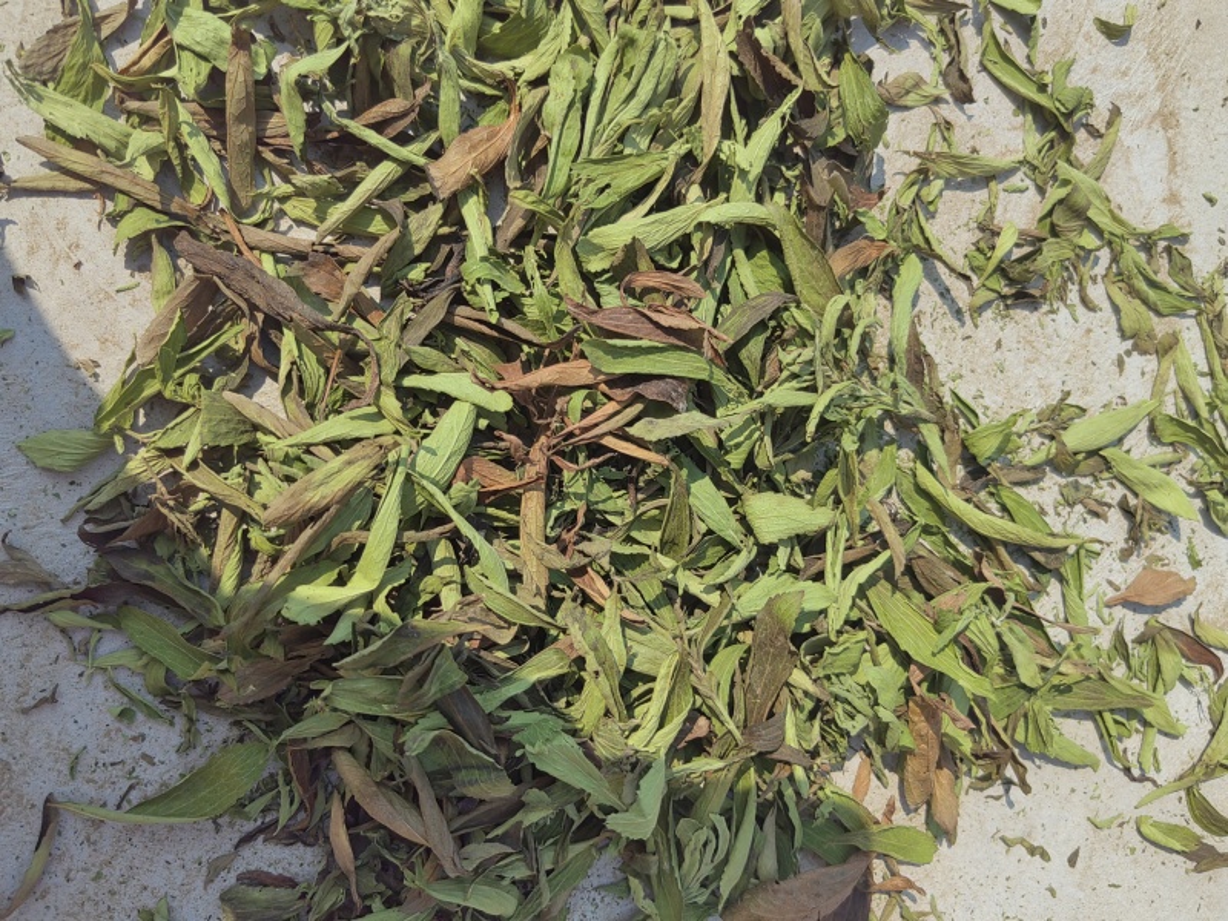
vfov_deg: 51.4
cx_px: 614
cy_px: 460
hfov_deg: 65.3
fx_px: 958
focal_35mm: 27
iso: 50
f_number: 1.9
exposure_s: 1/4065
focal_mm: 5.52
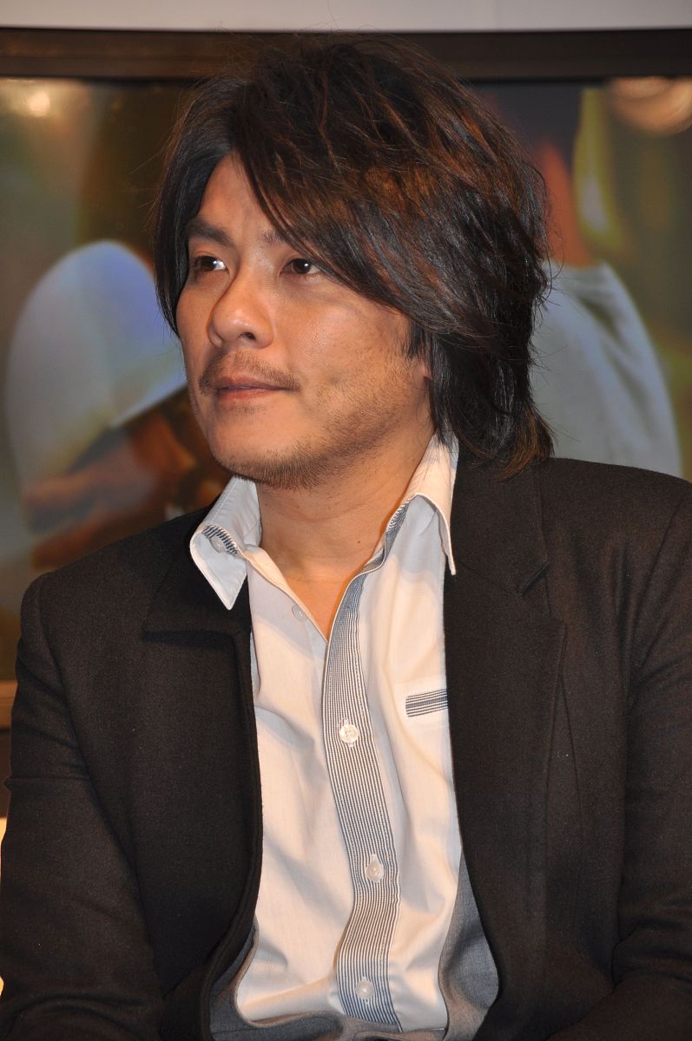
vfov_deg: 9.5
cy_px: 520
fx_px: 6287
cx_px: 346
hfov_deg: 6.3
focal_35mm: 218
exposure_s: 1/125
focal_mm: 145
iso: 200
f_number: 6.3
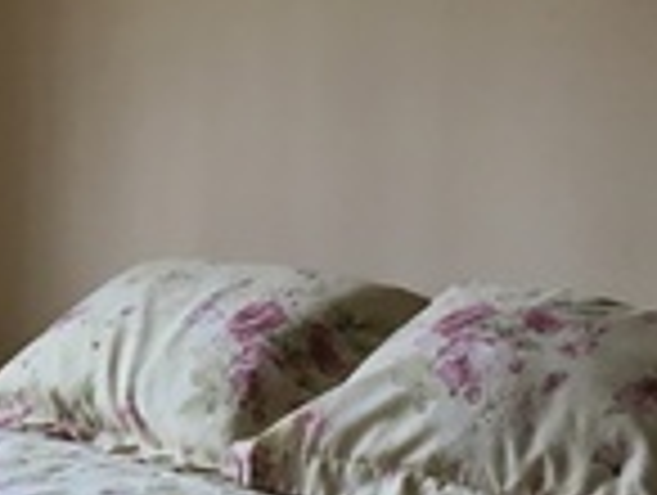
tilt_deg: -5.5
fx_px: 2414
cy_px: 230
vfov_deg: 11.7
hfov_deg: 14.7
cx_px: -252
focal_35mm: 127
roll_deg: -0.3
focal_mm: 4.15
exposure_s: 1/30
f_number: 2.2
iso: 32
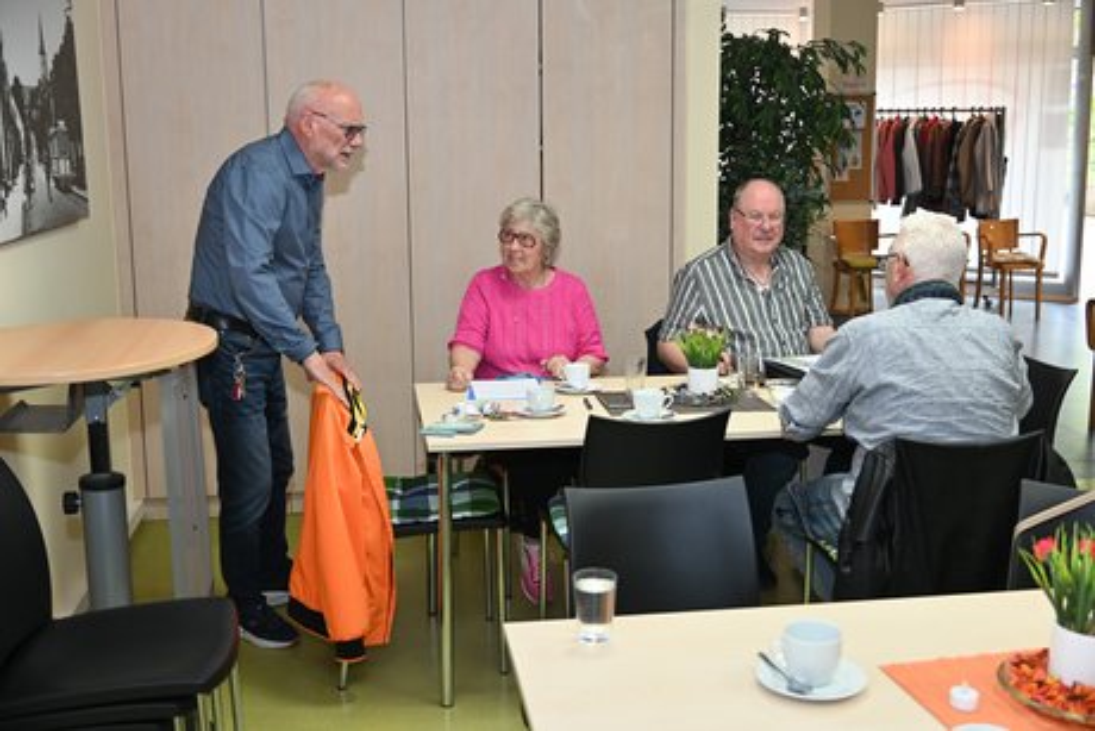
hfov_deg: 47.4
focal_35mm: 41
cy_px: 366
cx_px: 548
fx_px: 1247
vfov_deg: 32.7
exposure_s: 1/60
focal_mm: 41
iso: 800
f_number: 5
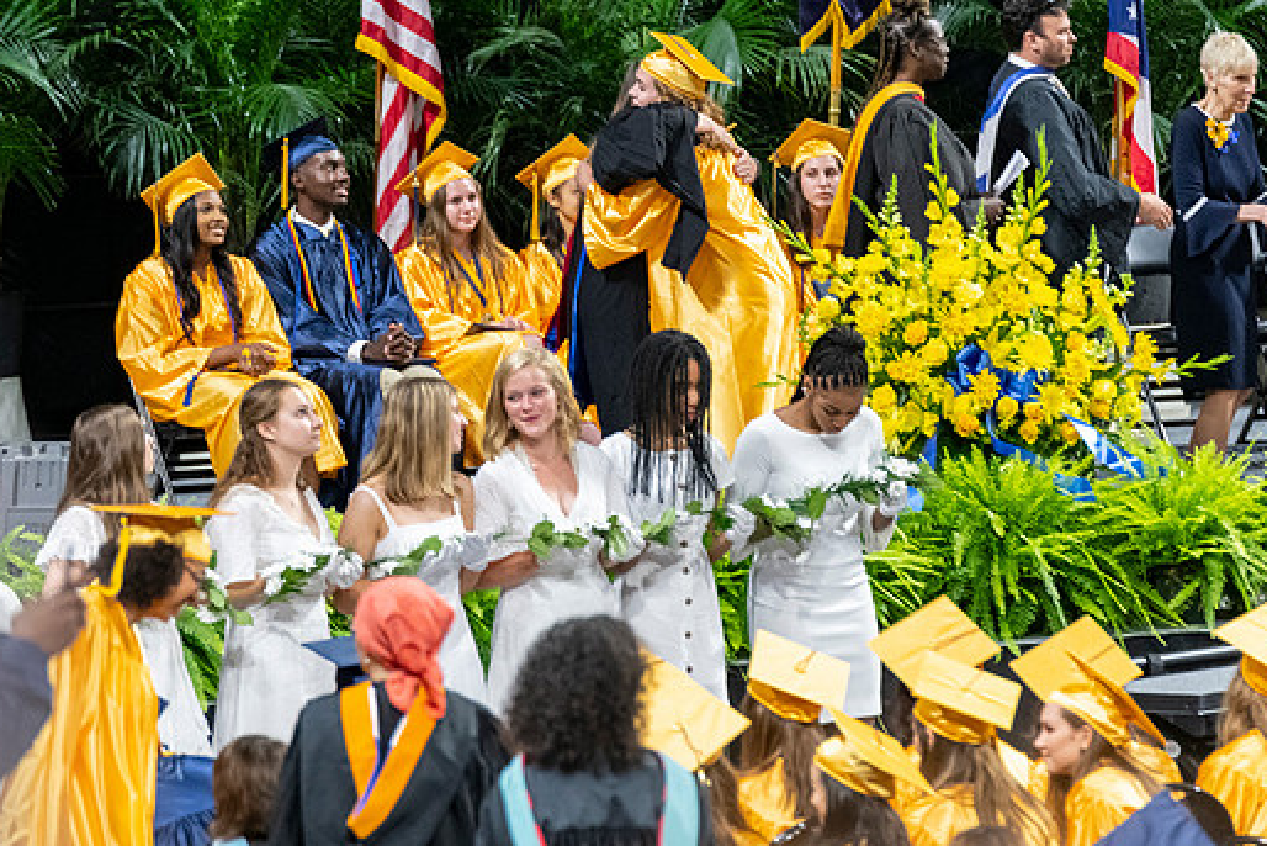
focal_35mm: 321
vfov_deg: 4.3
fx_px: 11300
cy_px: 316
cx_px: 470
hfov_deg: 6.4
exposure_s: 1/200
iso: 2000
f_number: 4
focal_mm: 190
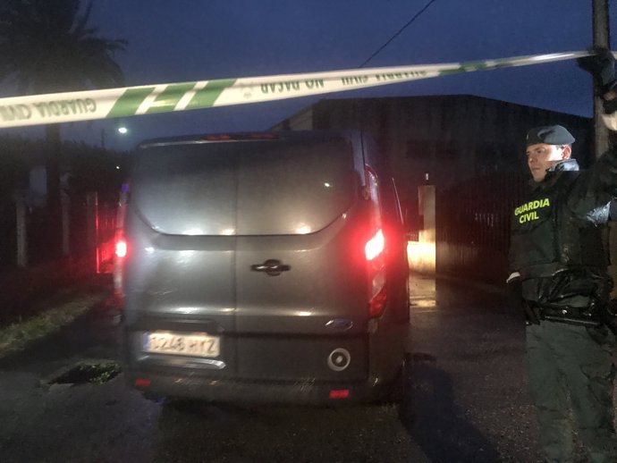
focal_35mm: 28
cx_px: 308
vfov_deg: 49.8
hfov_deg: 63.4
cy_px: 232
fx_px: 499
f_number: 1.8
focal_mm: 3.99
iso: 80
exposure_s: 1/6
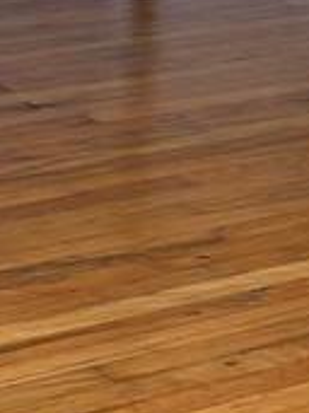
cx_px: -68
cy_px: -27
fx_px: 1954
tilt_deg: -15.3
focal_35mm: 164
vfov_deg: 11.9
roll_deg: -3.5
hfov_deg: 8.9
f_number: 1.5
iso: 100
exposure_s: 1/60
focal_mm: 5.7
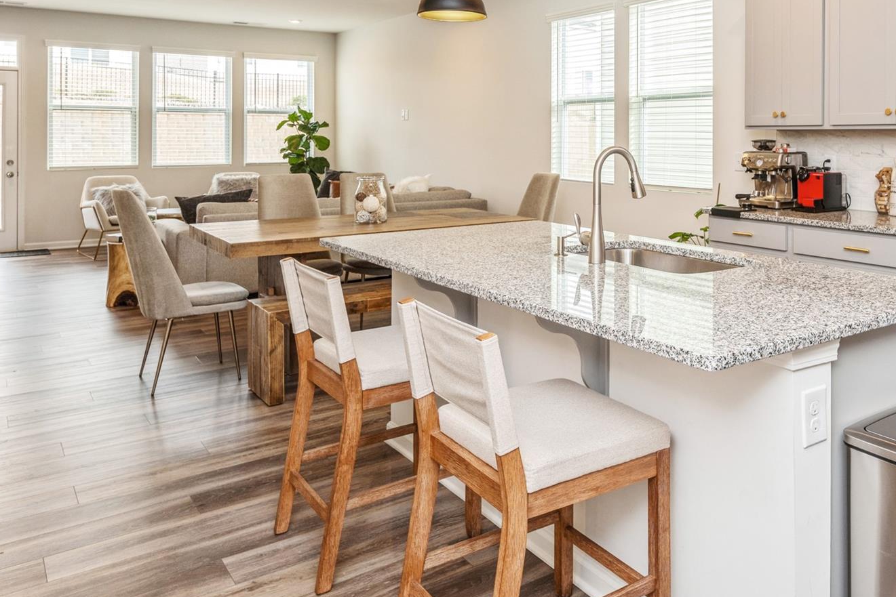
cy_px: 167
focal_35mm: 31
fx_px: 772
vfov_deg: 41.4
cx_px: 613
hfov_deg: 58.6
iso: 200
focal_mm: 20
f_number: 8
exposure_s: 1/25
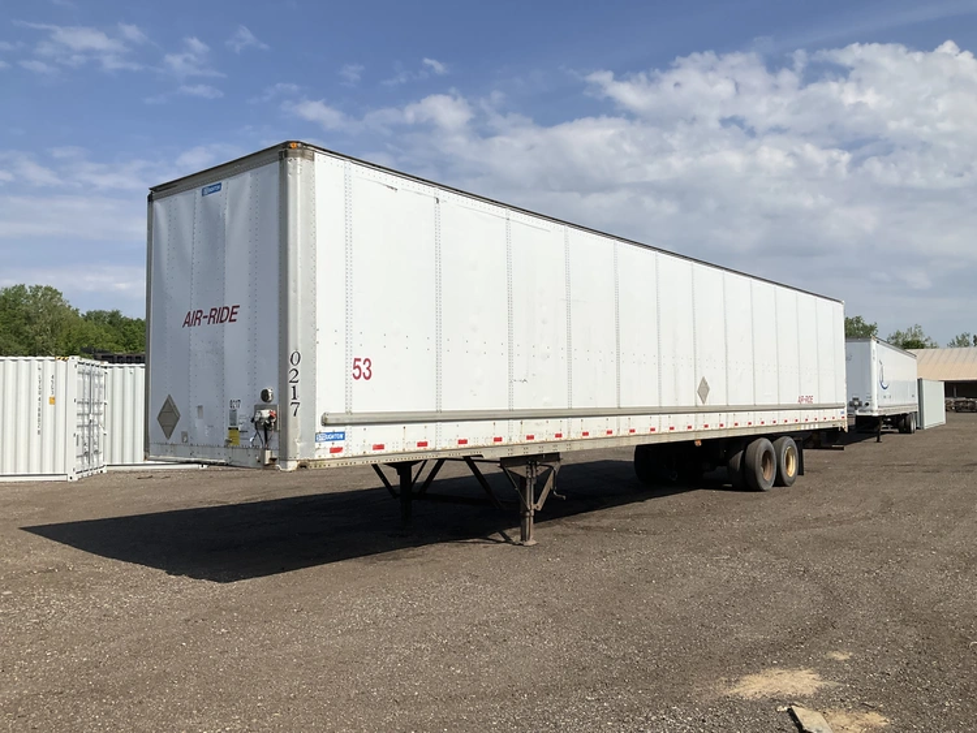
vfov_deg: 48.3
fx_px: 819
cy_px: 366
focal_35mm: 29
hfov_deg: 61.6
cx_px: 488
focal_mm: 3
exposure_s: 1/5263
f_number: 1.8
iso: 25
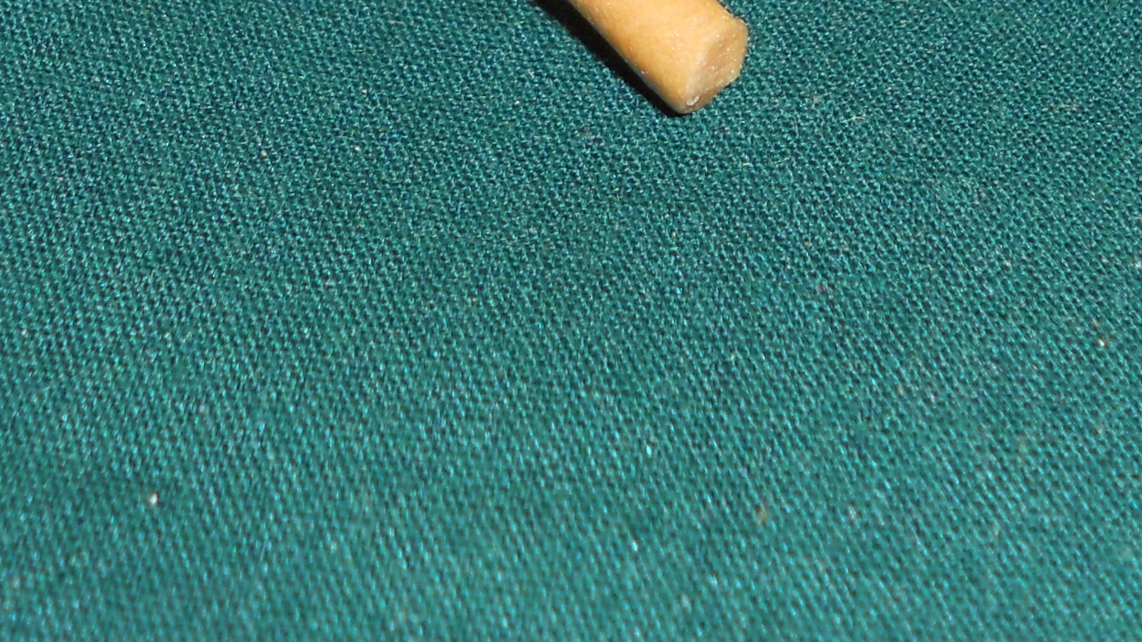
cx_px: 590
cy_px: -316
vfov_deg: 12.3
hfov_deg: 22.7
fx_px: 2846
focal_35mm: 94
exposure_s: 1/25
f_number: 8.8
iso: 80
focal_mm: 5.8
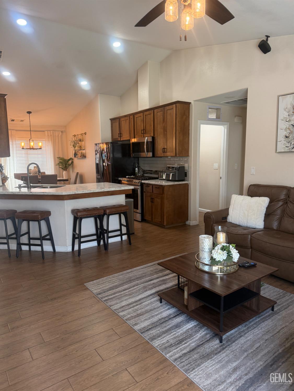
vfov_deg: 71.6
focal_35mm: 24
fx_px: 272
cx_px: 147
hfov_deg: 56.8
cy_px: 196
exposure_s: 1/120
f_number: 1.78
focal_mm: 6.76
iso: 320
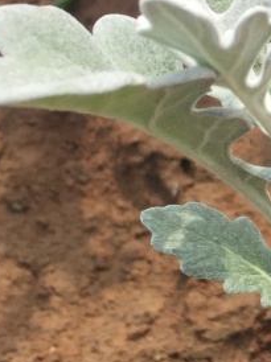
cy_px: 145
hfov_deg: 12.2
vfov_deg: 17.4
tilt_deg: -58.2
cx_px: 451
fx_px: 1181
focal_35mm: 113
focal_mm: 4.15
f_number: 2.2
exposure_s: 1/1068
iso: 32
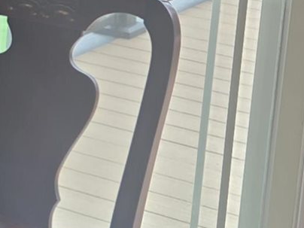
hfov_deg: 10.0
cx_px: -410
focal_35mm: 175
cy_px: -30
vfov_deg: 8.4
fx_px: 1537
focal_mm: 5.4
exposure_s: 1/125
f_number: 1.8
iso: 25
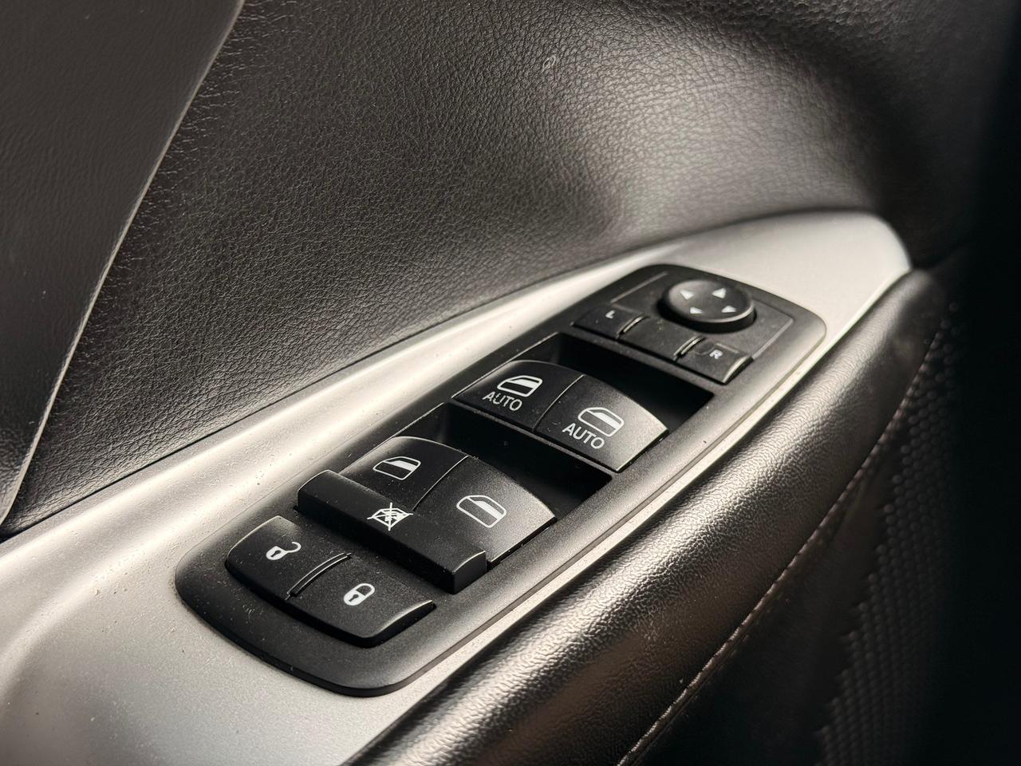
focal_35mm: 48
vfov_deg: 30.3
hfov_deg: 39.7
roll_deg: -1.3
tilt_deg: -30.6
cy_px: 383
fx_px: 1416
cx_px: 510
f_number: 1.78
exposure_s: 1/227
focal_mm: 6.76
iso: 100
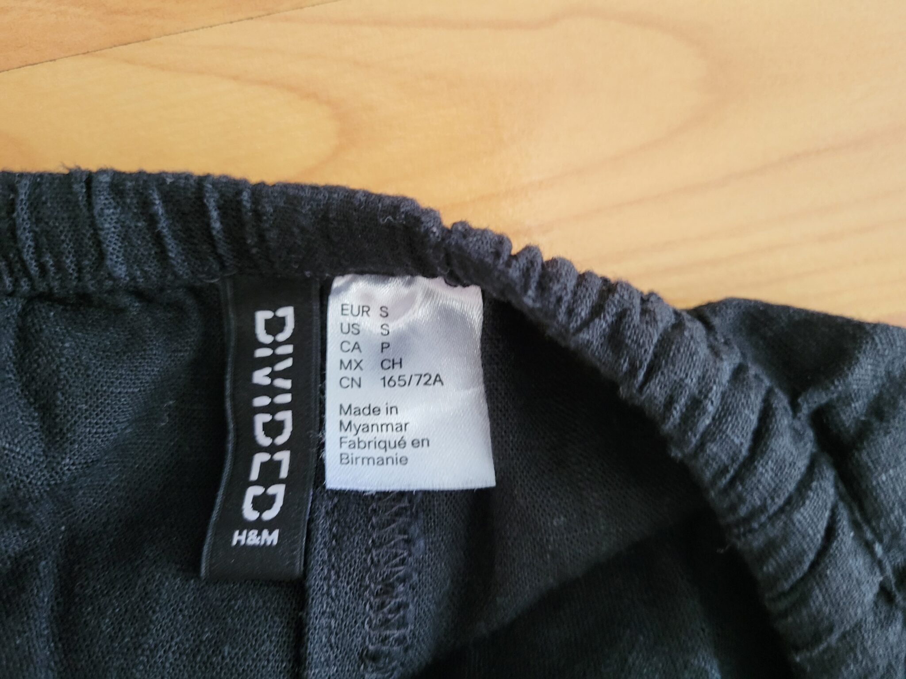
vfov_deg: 53.1
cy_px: 340
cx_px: 453
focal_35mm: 26
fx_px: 680
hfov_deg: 67.3
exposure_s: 1/24
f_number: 1.8
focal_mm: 5.4
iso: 640
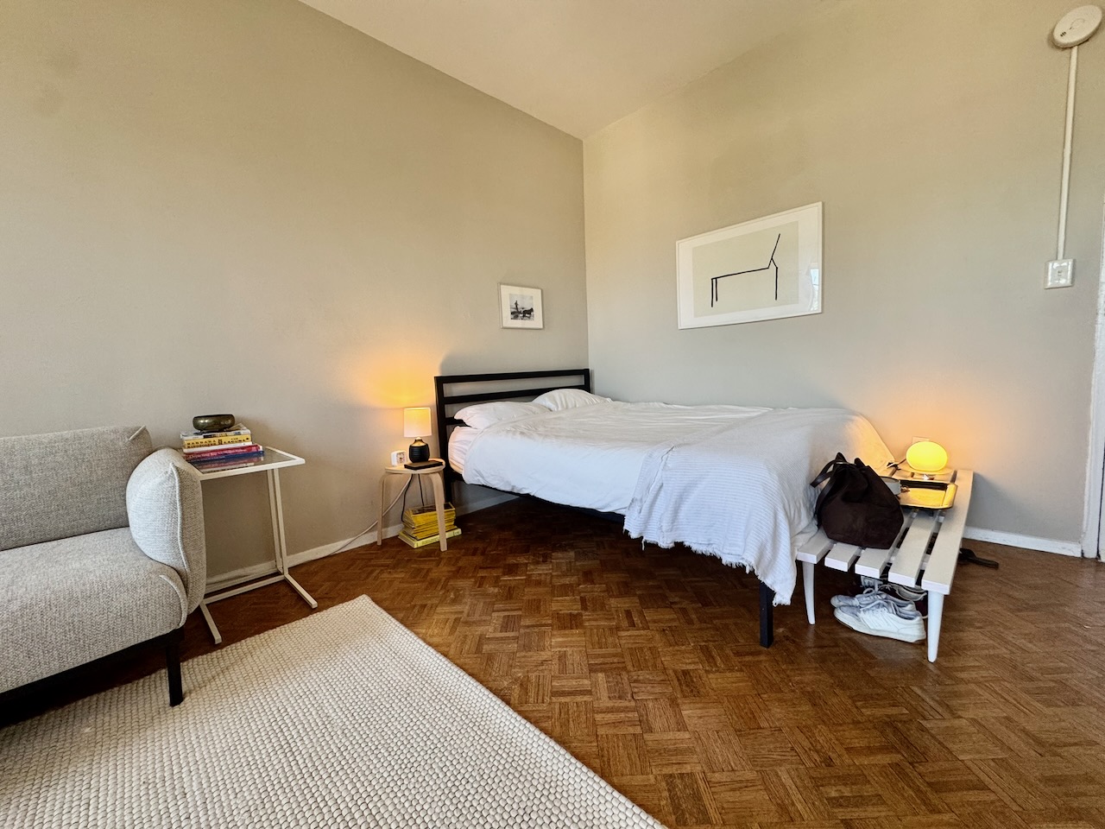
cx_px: 552
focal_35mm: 14
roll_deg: +1.7
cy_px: 414
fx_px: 447
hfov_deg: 102.1
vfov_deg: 85.7
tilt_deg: -7.7
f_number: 2.2
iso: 200
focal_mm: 2.22
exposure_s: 1/120
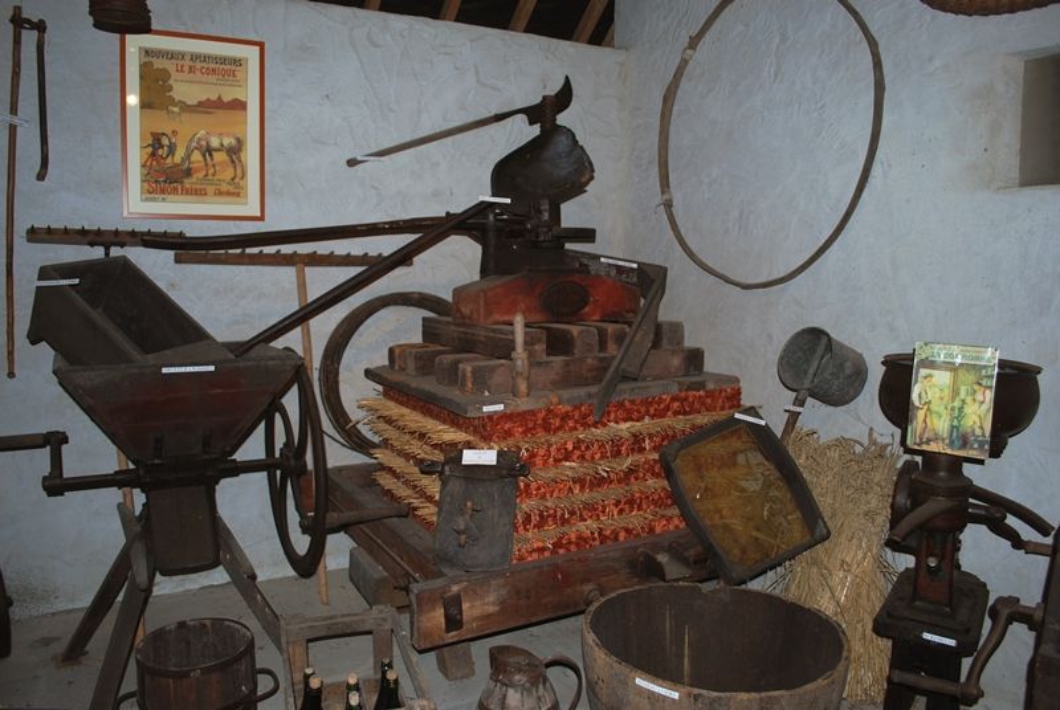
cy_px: 355
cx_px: 530
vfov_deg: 48.1
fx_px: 796
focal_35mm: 27
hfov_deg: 67.3
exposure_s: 1/60
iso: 200
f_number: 3.5
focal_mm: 18
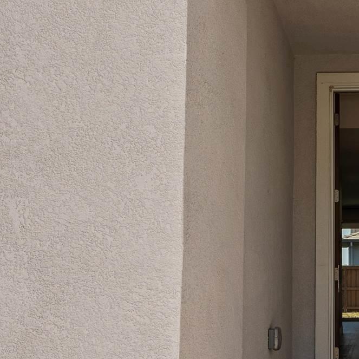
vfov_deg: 27.3
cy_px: 206
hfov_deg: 25.7
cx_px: 373
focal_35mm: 63
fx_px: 739
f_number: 8
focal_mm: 16
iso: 100
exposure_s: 1/60
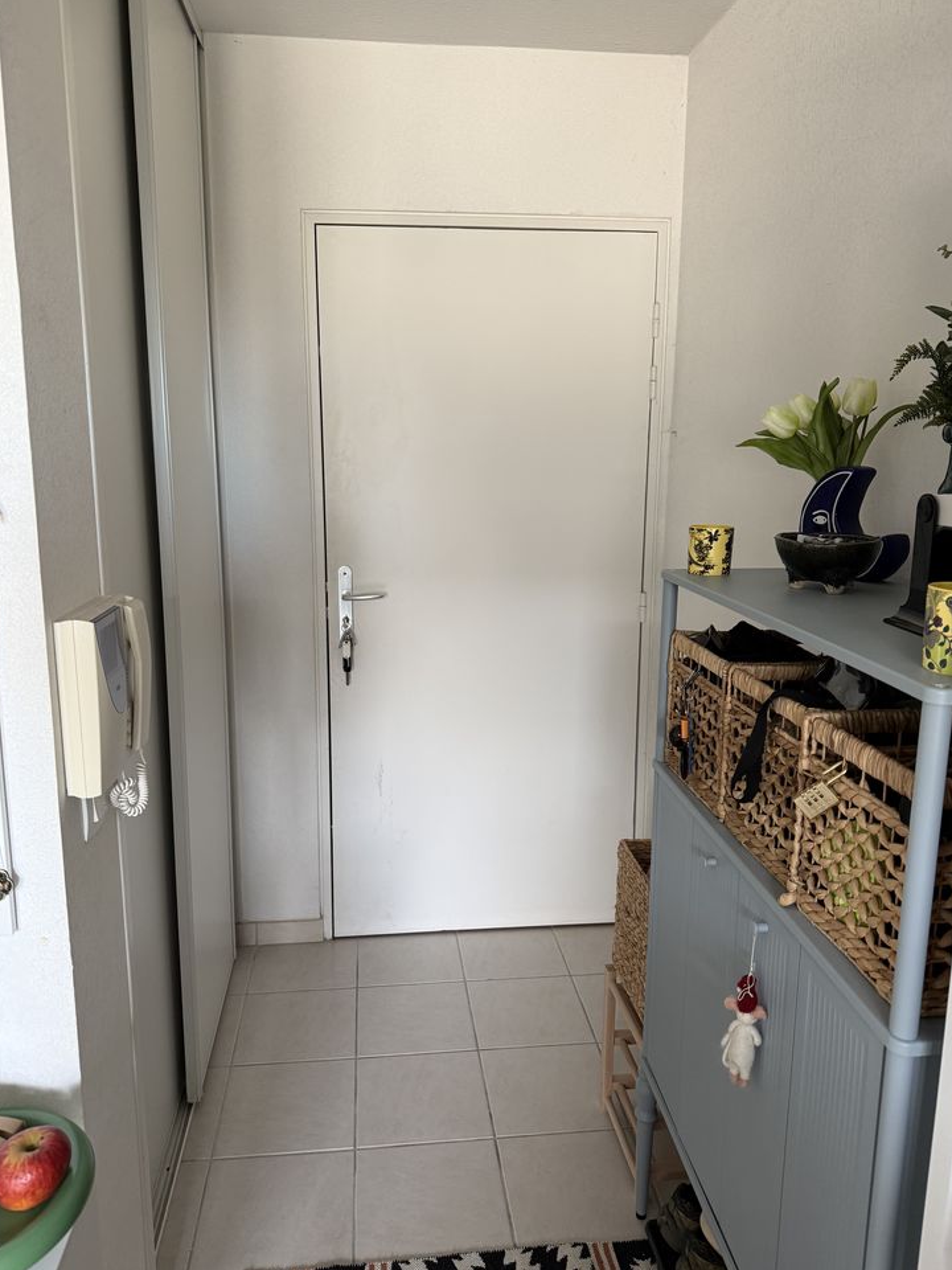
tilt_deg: -10.7
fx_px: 917
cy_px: 611
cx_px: 465
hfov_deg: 54.9
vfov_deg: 69.4
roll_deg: +0.0
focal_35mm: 25
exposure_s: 1/60
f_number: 1.78
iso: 250
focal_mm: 6.76
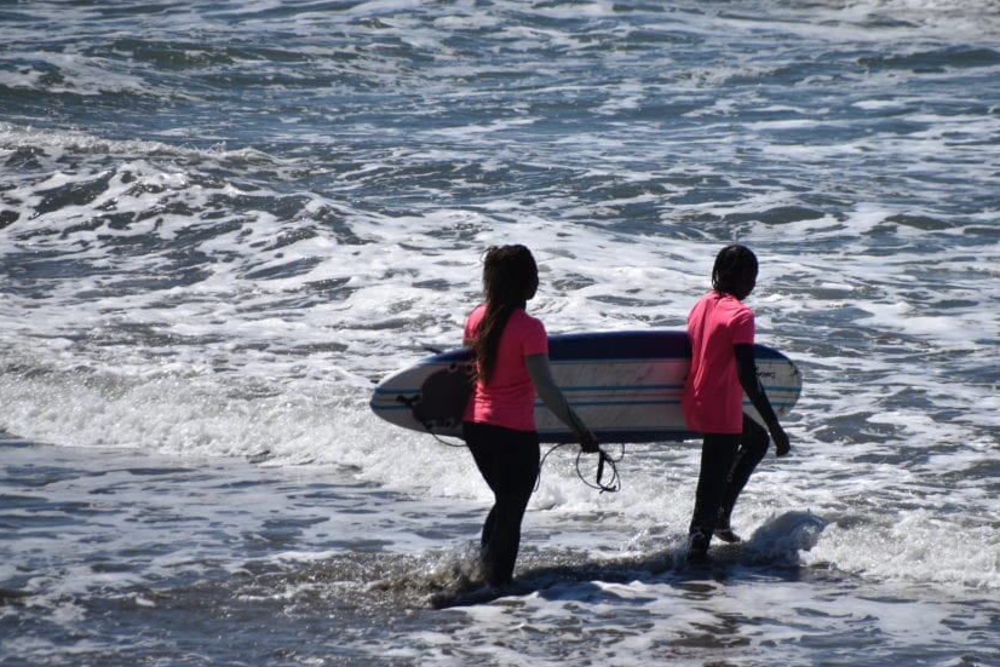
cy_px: 335
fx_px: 12918
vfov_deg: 3.0
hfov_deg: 4.4
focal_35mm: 465
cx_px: 577
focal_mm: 250
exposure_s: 1/1600
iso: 200
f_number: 6.3
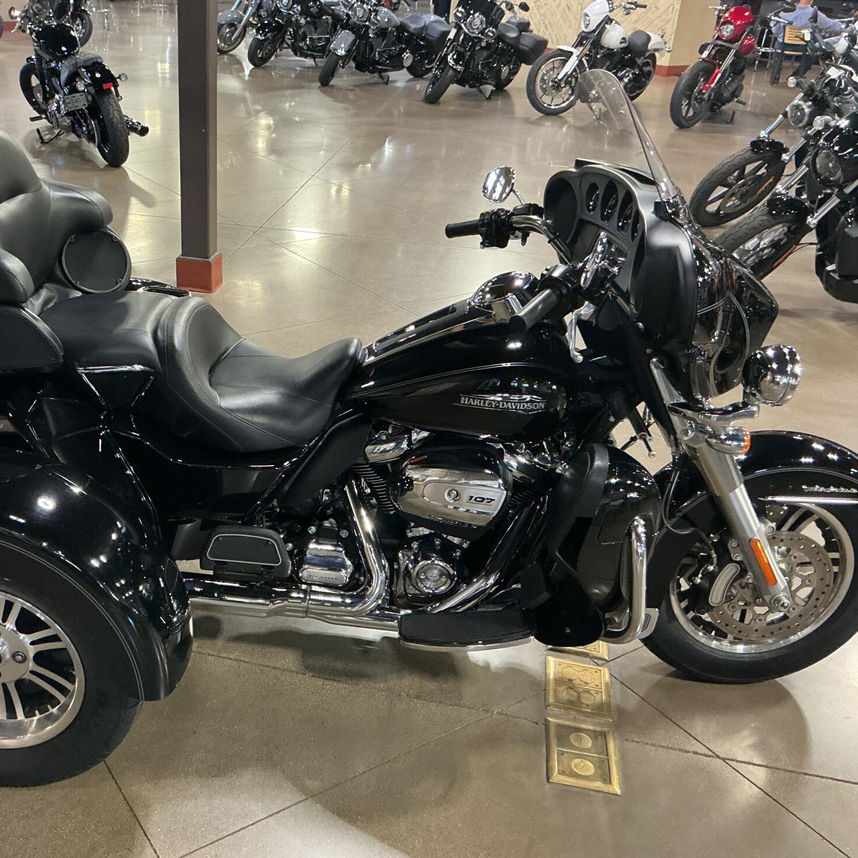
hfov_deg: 46.4
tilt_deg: -27.6
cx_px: 280
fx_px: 981
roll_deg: -3.1
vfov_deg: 47.2
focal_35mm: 35
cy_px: 430
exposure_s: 1/60
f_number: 1.8
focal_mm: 3
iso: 200
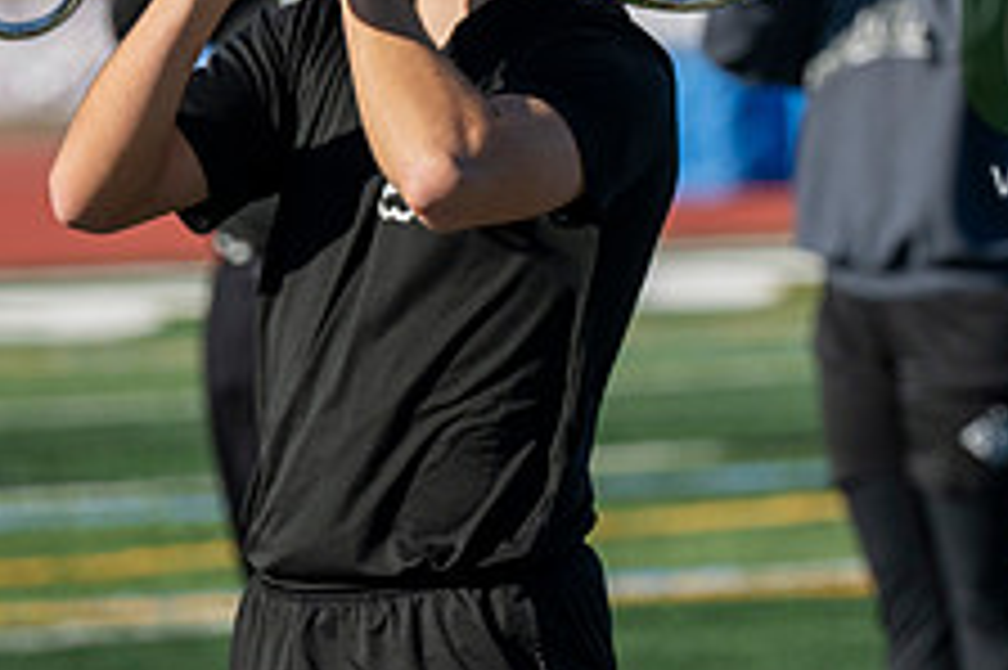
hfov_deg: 4.0
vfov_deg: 2.6
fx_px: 14521
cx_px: 1300
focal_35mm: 519
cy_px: 20
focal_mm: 200
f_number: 5
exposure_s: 1/2000
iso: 250
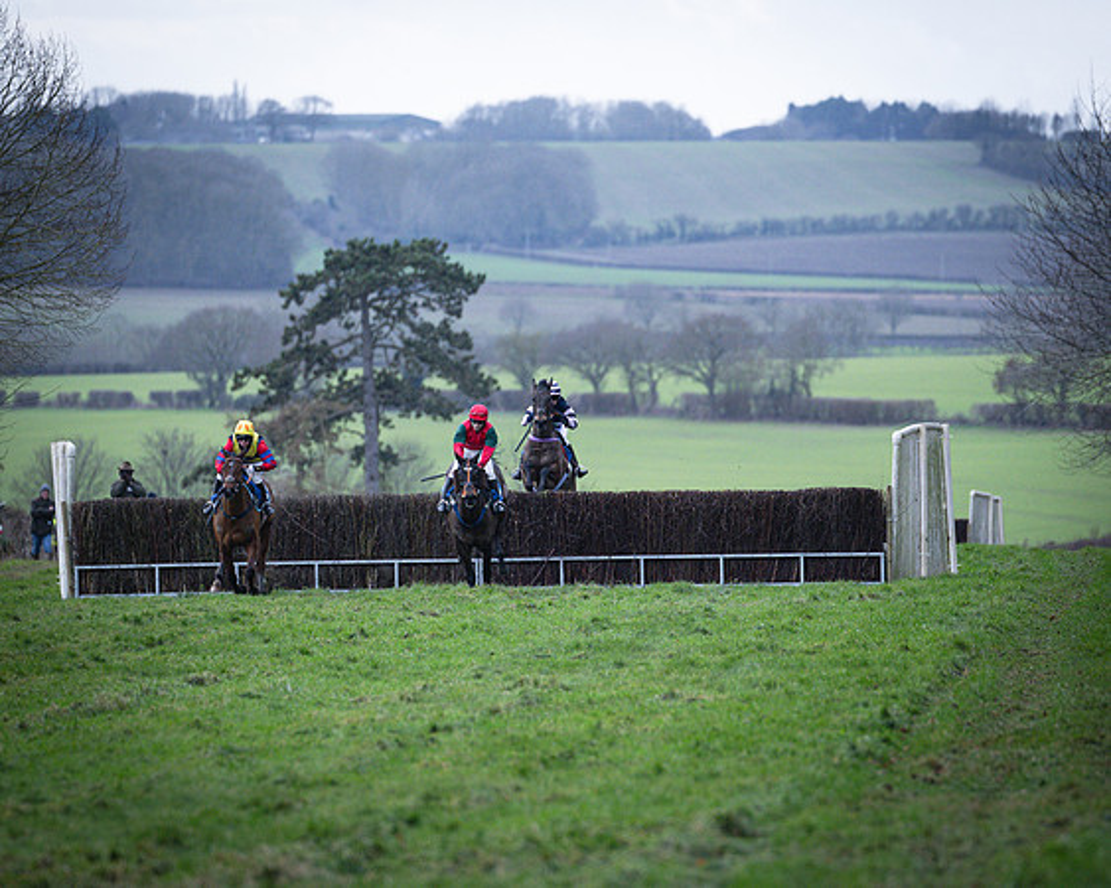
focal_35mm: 396
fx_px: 13009
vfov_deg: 3.9
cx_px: 512
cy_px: 419
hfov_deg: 4.9
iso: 800
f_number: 2.8
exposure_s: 1/2000
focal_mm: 200
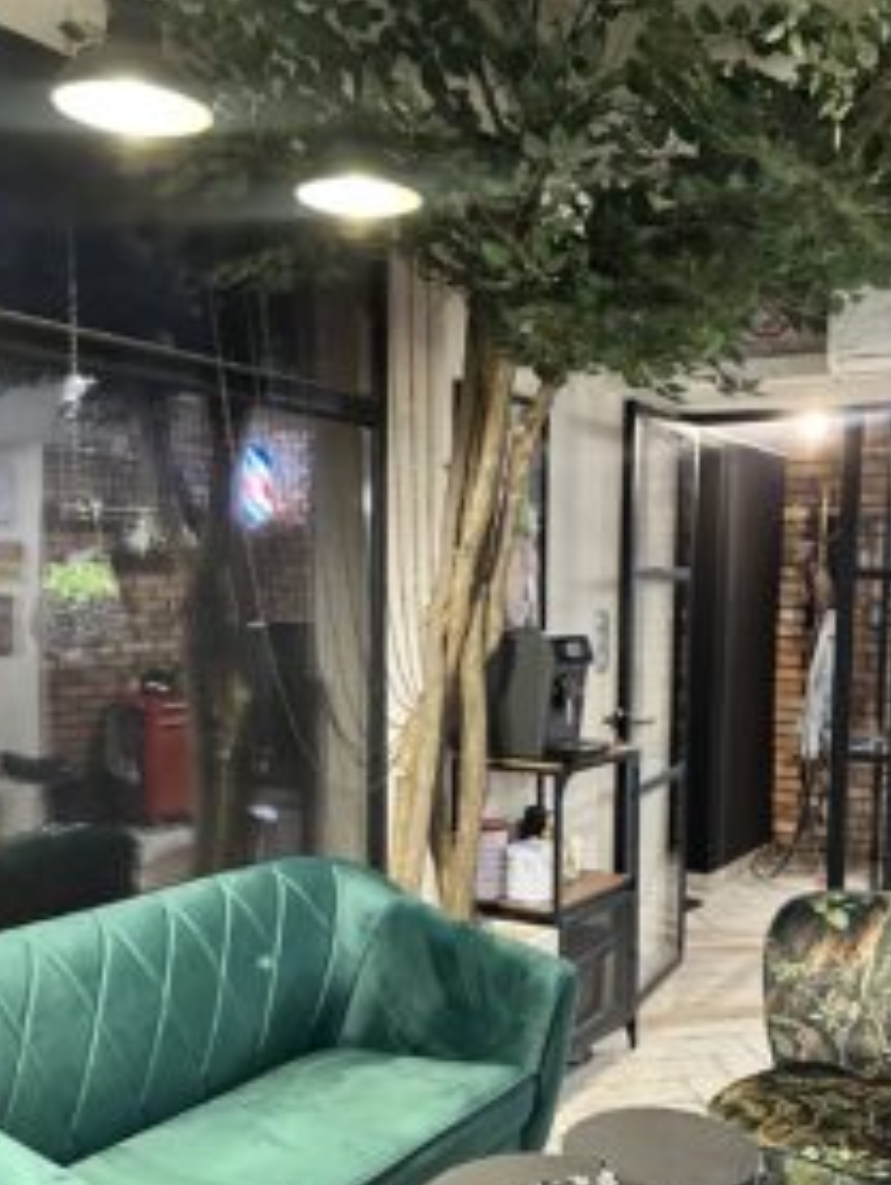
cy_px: 697
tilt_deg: -4.9
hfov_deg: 38.5
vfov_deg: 49.9
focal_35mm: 37
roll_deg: -1.2
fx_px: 1268
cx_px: 558
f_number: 1.78
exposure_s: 1/50
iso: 800
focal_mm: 6.86
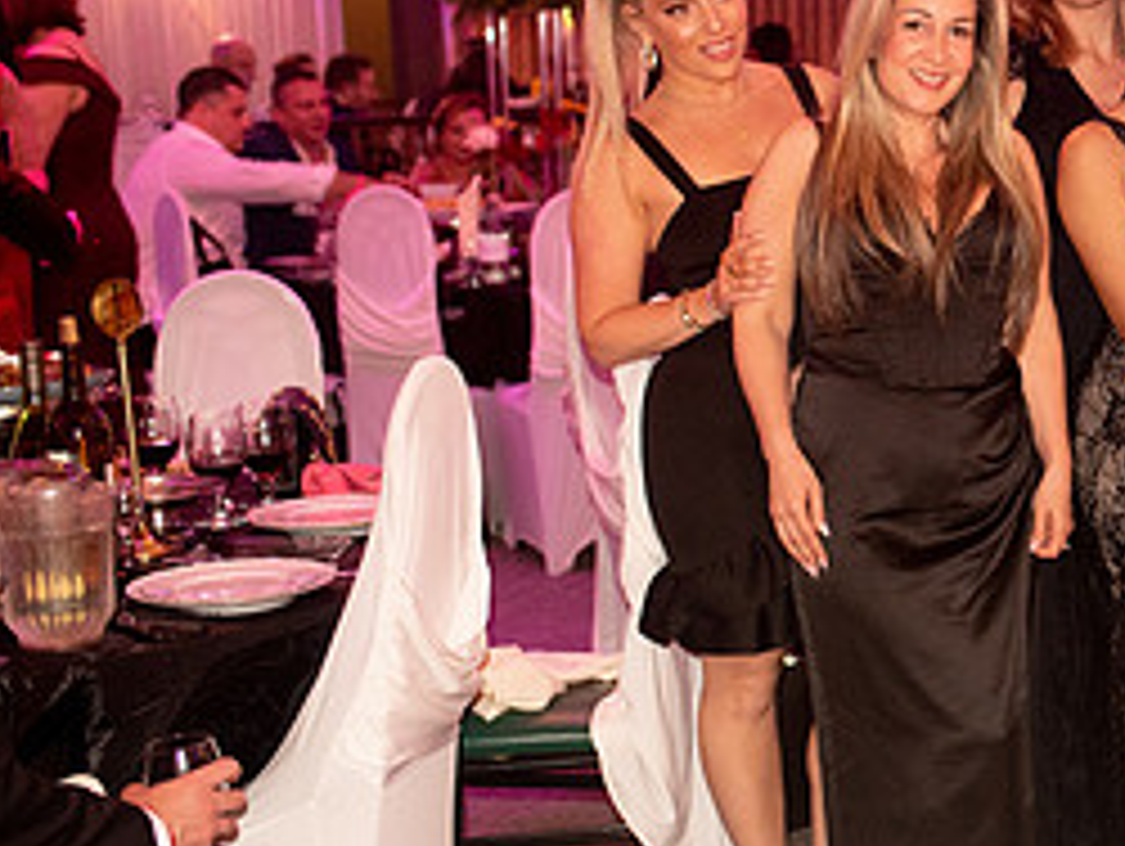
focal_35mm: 78
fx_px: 2537
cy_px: 358
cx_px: 1296
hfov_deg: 23.2
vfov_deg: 18.9
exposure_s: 1/200
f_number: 2.8
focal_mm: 35
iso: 2000
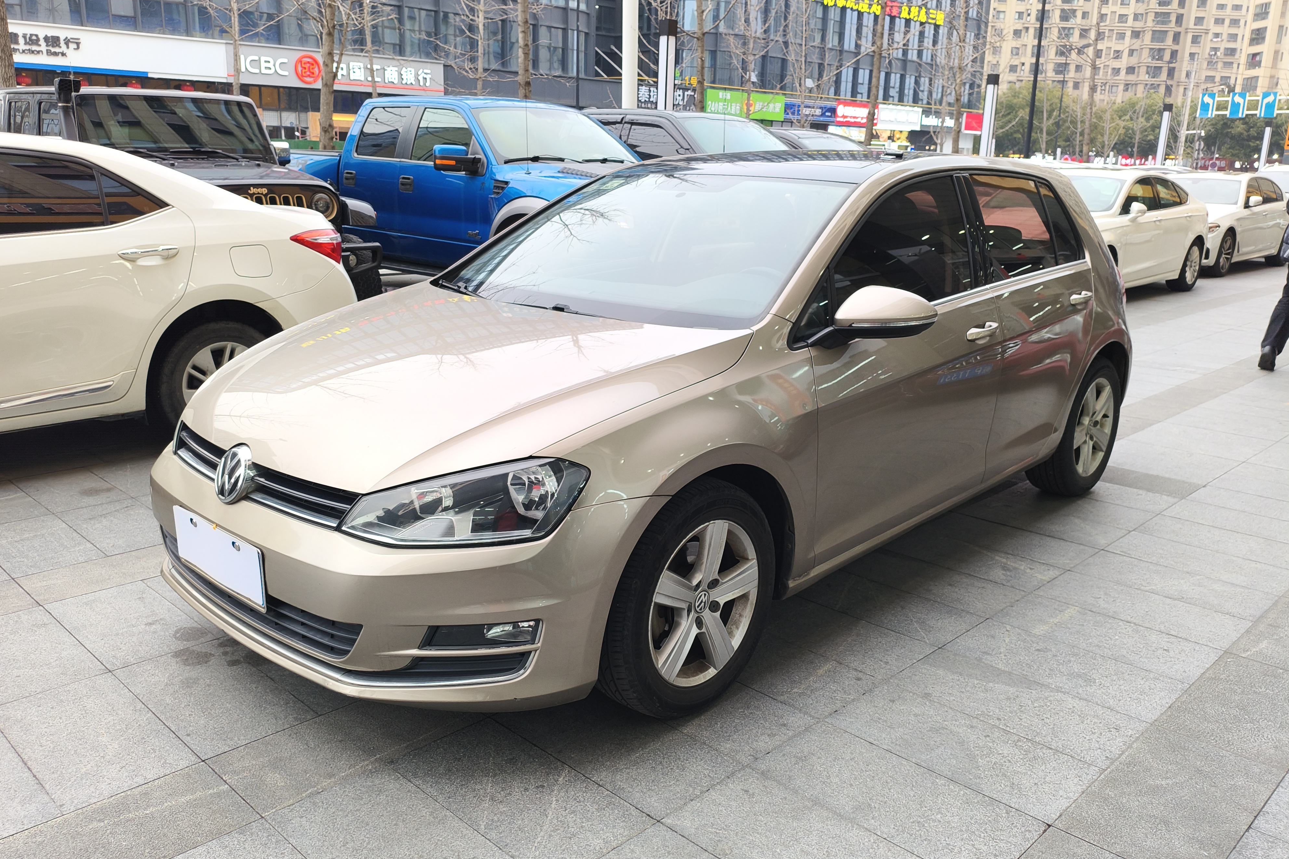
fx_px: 1002
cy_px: 445
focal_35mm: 28
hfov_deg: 65.5
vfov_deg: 46.4
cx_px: 646
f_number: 1.5
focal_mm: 4.94
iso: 80
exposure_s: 1/100
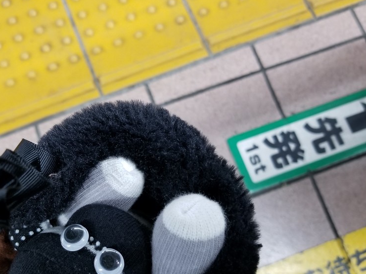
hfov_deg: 51.0
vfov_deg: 39.1
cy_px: 188
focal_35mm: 36
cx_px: 147
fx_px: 381
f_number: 1.7
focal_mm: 4.25
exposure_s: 1/25
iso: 200
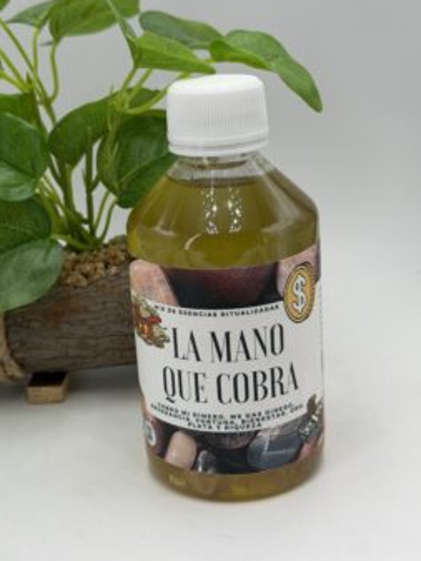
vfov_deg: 33.8
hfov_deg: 25.7
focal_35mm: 57
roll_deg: +2.6
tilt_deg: -17.3
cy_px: 263
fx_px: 924
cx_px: 186
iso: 64
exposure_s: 1/1838
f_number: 1.78
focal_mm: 6.76
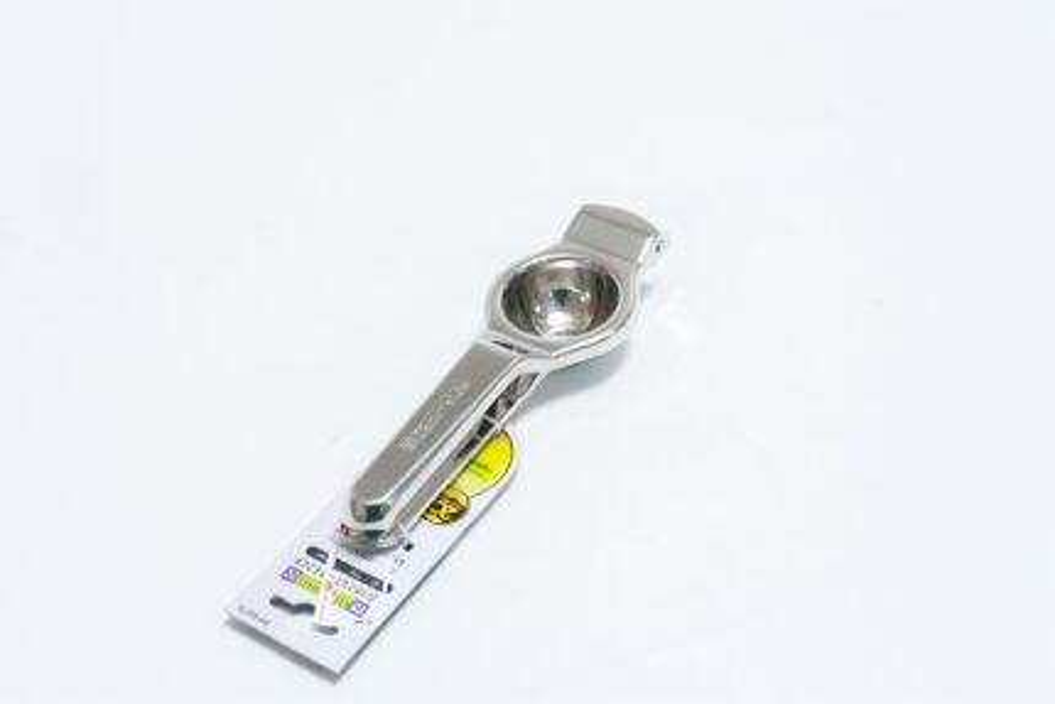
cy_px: 352
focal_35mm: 55
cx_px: 528
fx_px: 1612
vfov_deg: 24.6
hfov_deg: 36.2
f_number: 10
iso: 3200
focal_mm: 37
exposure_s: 1/125
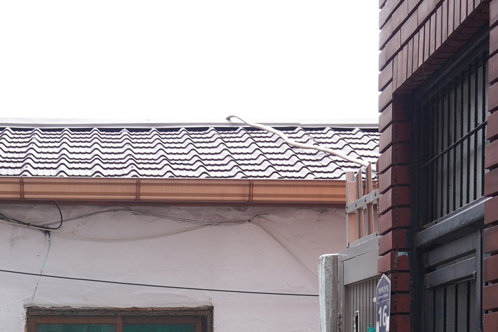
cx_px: 165
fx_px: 1341
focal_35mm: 97
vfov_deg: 13.5
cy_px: 457
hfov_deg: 21.0
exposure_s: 1/100
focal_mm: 35
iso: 100
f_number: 6.3
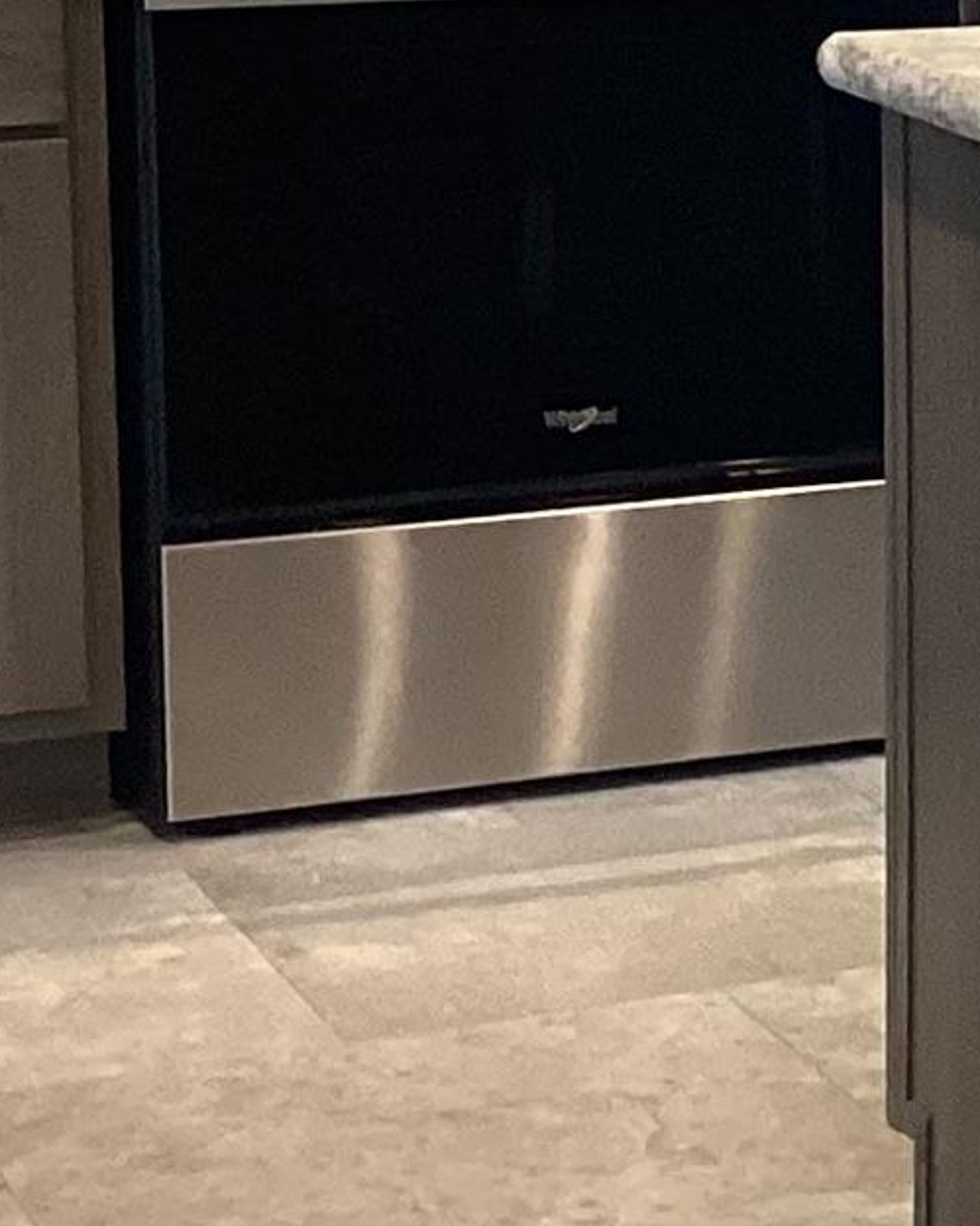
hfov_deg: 9.2
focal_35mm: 149
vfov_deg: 12.8
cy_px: 143
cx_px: 2455
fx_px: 5403
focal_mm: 3.3
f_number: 2.4
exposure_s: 1/50
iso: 200
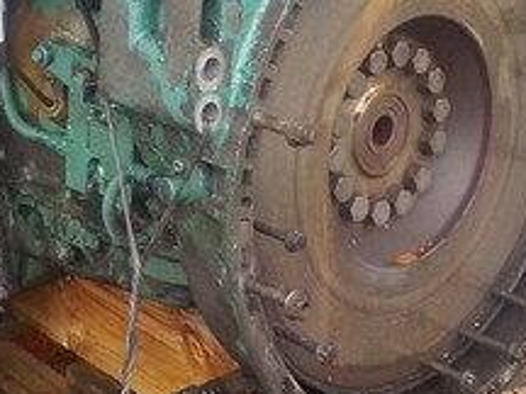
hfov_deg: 21.6
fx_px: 1352
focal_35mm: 89
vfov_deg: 15.9
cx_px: 68
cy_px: -80
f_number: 3.3
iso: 200
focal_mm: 4.1
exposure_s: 1/30
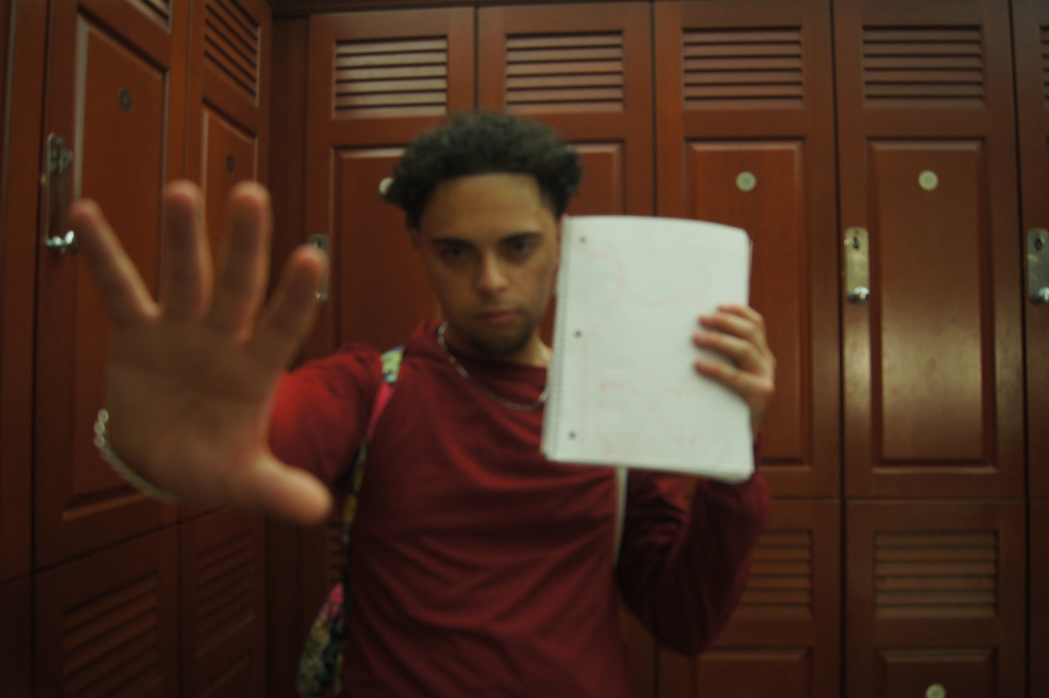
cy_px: 349
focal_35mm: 27
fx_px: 786
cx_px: 524
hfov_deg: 67.4
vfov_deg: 47.9
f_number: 3.5
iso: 640
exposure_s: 1/30
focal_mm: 18
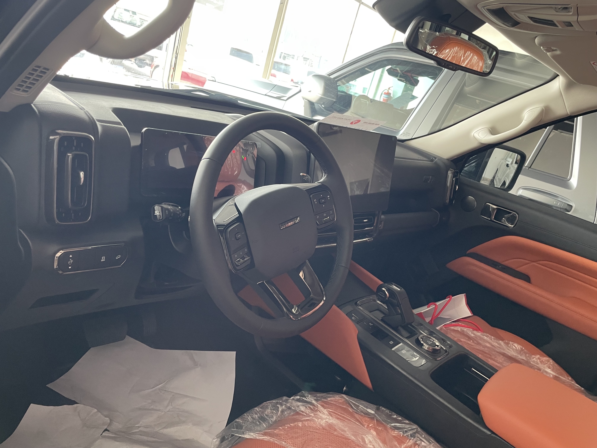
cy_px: 224
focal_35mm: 26
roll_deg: -16.9
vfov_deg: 53.1
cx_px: 298
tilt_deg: -19.4
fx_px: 448
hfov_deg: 67.3
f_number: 1.6
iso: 125
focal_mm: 4.2
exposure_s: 1/67
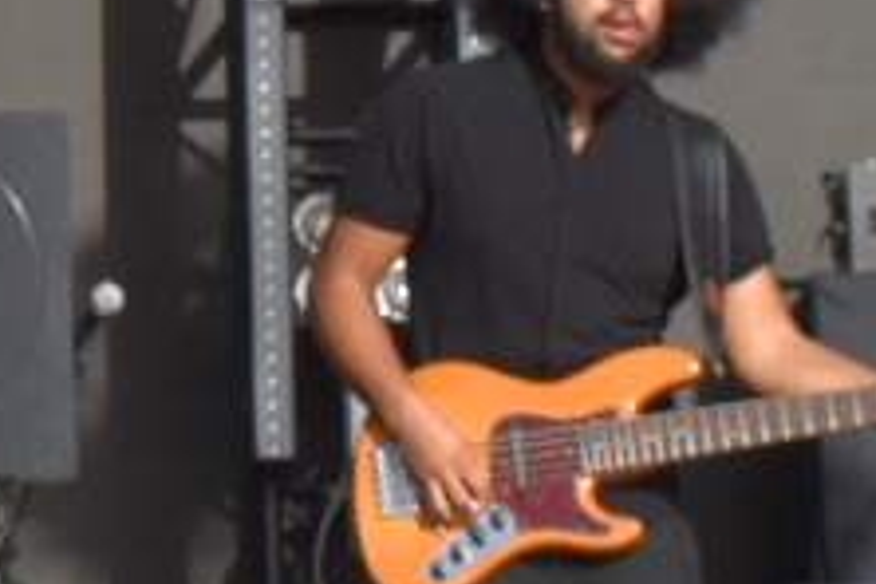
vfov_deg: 4.8
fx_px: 6910
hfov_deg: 7.1
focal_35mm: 284
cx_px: -462
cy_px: -331
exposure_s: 1/1600
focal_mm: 26
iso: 400
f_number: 7.1
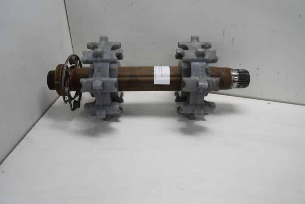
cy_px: 102
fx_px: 229
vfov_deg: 47.9
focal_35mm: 27
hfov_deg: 67.4
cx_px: 152
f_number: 3.5
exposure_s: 1/60
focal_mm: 18
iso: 100
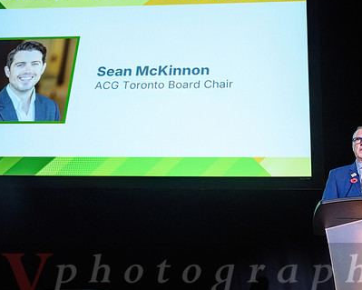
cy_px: 137
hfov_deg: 40.0
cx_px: 233
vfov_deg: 32.7
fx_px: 493
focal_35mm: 46
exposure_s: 1/125
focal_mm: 29.5
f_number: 3.5
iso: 1000
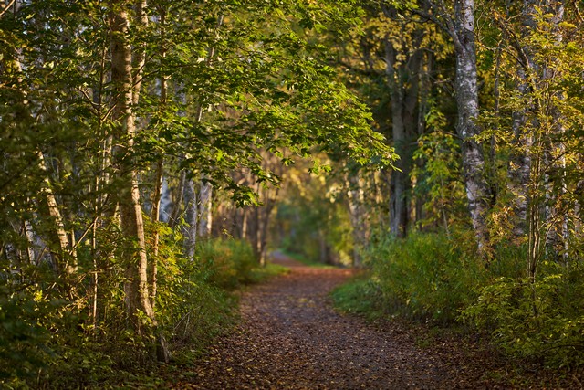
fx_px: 1379
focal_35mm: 85
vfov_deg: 16.1
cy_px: 195
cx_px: 292
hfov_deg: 23.9
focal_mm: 85
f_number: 1.2
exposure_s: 1/500
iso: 100
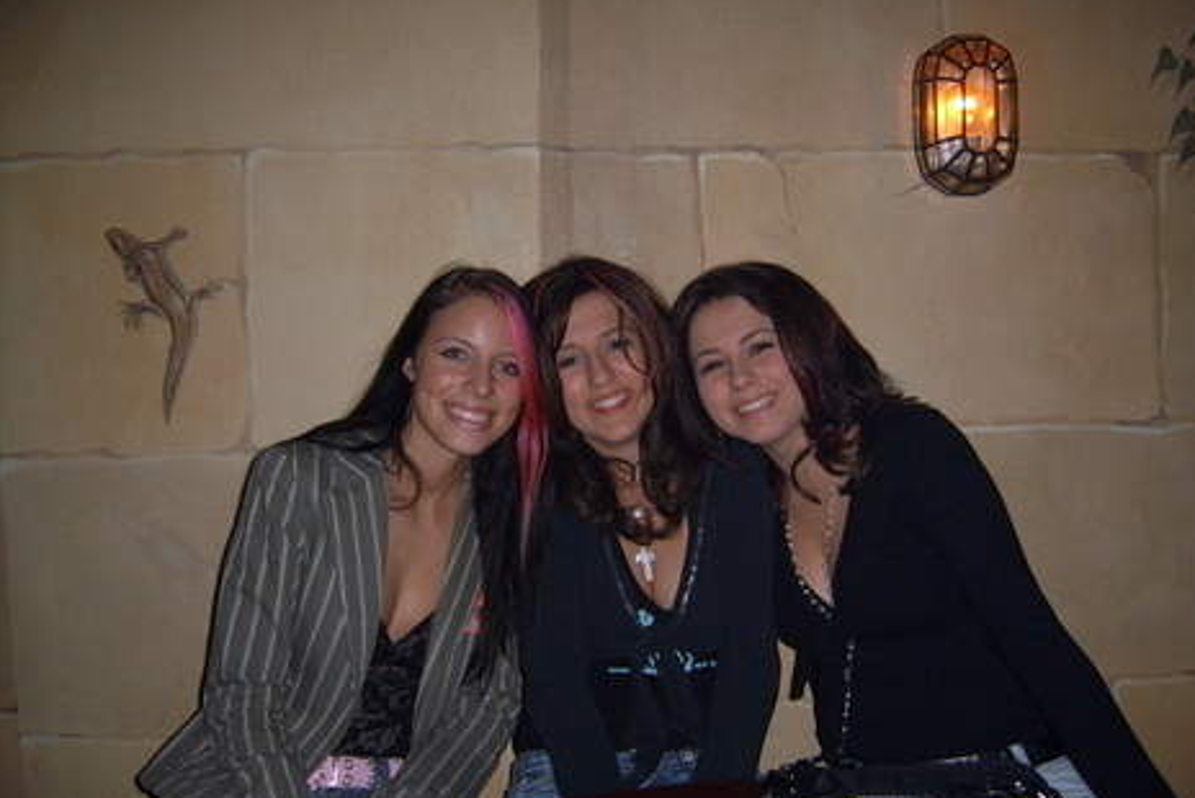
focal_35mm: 37
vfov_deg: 36.0
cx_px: 605
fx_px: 1229
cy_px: 402
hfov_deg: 51.9
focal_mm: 5.8
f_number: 2.8
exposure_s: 1/30
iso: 100
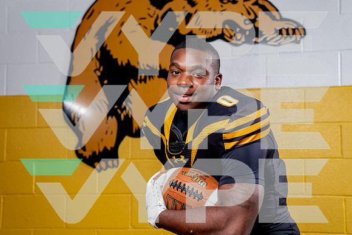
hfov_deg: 31.1
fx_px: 632
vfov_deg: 21.1
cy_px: 118
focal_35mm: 65
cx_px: 176
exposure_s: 1/250
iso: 100
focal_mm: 57
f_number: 4
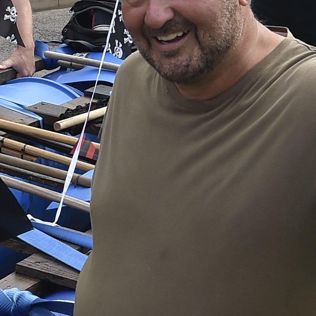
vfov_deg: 13.4
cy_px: 63
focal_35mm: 130
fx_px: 1343
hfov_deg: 13.4
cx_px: 66
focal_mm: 31
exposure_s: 1/400
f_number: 10
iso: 320
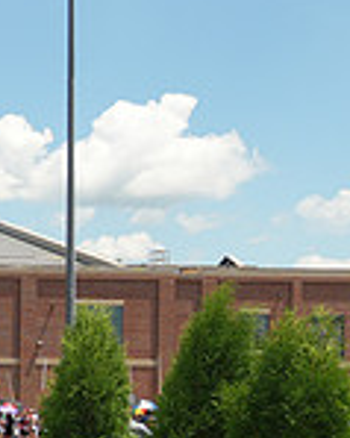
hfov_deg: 11.2
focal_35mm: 115
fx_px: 1488
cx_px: -488
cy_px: 410
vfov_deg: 16.5
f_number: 9
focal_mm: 21
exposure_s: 1/160
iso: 100
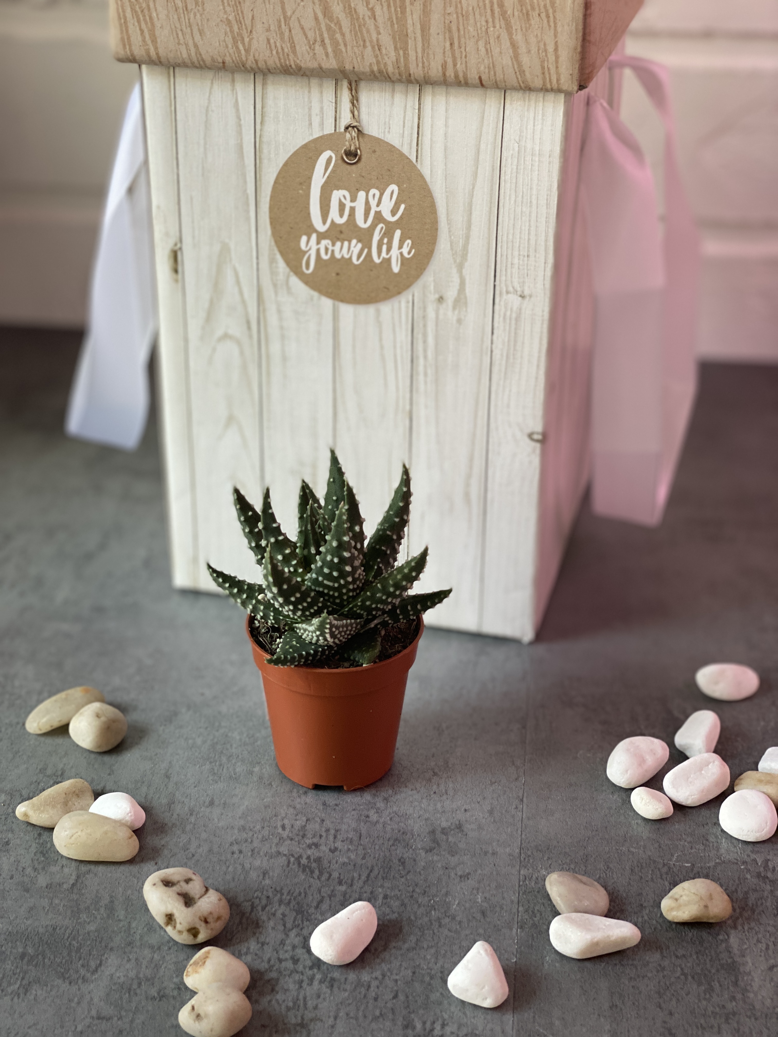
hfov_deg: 28.0
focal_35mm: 52
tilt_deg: -28.8
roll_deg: -1.3
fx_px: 1558
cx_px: 389
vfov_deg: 36.8
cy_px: 518
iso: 100
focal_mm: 6
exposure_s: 1/122
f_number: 2
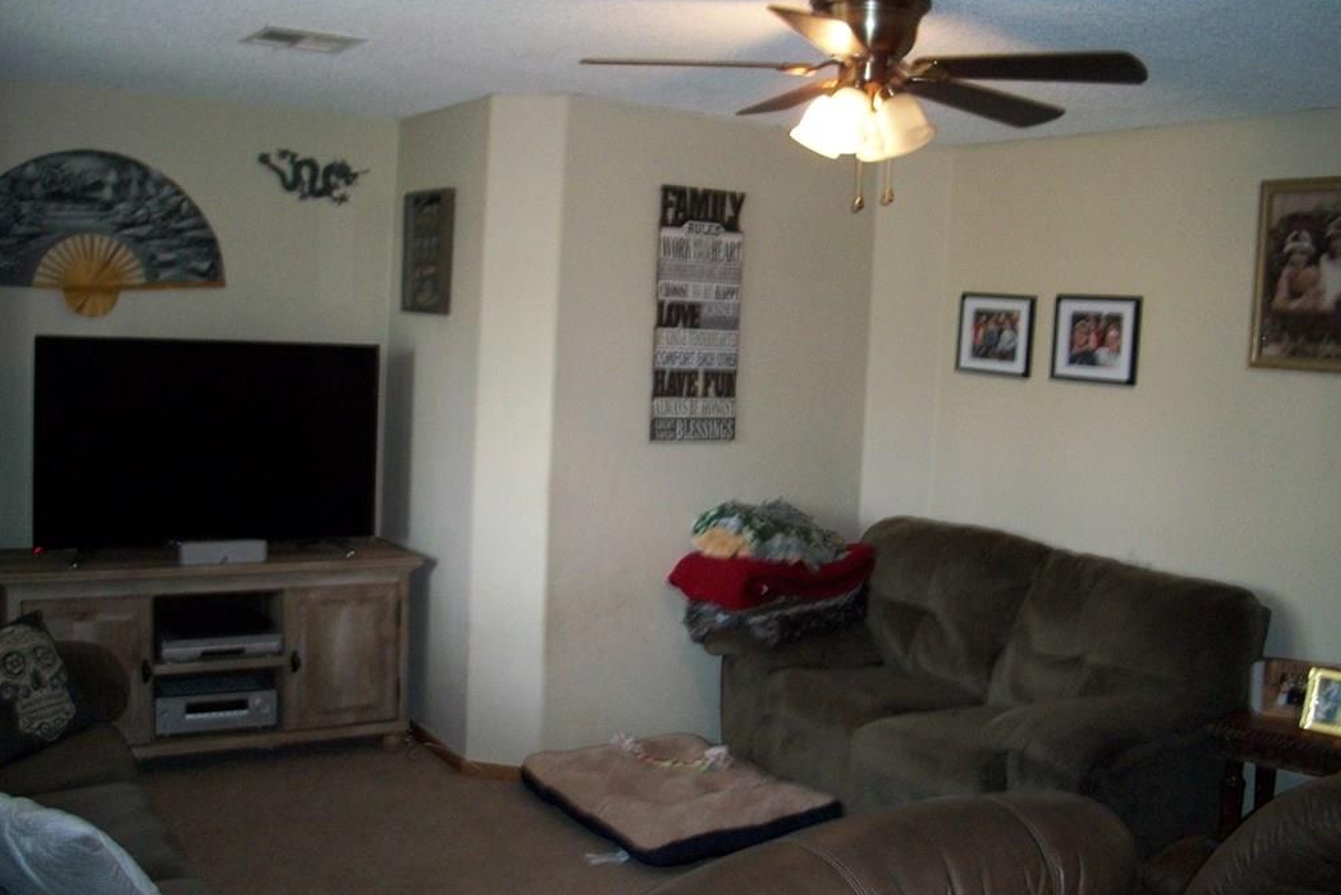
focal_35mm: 37
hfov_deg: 51.9
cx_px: 672
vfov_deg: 36.0
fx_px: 1379
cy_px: 473
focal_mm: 6.3
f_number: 3.1
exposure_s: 1/30
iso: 320
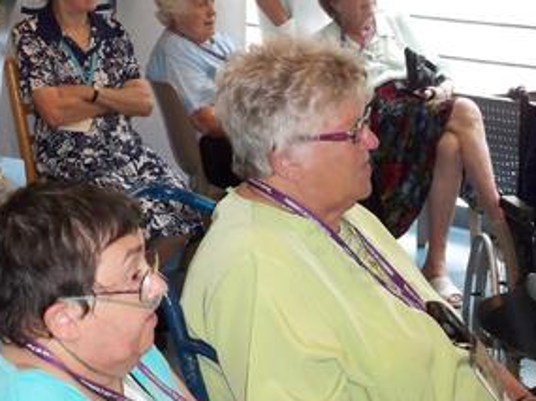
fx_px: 1407
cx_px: 0
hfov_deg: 20.9
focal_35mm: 91
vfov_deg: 15.9
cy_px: 8
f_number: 3.4
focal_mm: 7.9
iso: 200
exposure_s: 1/30
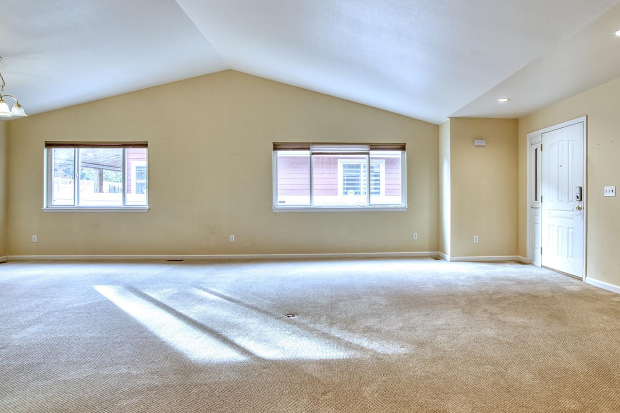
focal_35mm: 20
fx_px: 344
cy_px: 199
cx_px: 357
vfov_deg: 61.9
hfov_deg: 83.4
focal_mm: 16
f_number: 4
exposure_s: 1/50
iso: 500
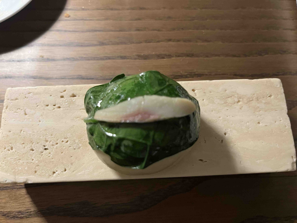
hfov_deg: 67.3
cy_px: 112
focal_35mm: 26
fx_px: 223
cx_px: 148
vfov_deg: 53.1
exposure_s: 1/25
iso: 640
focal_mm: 5.1
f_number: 1.6
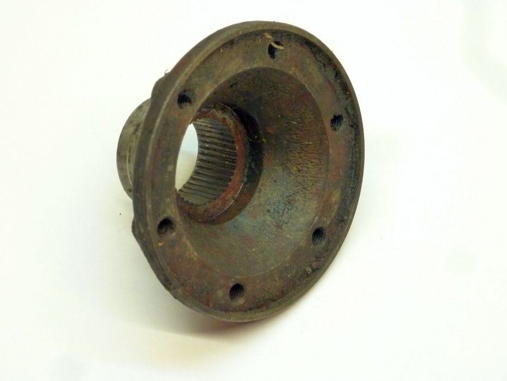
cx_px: 254
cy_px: 190
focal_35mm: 83
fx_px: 1216
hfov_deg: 23.6
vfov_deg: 17.8
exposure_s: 1/13
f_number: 4.2
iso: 400
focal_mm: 13.7
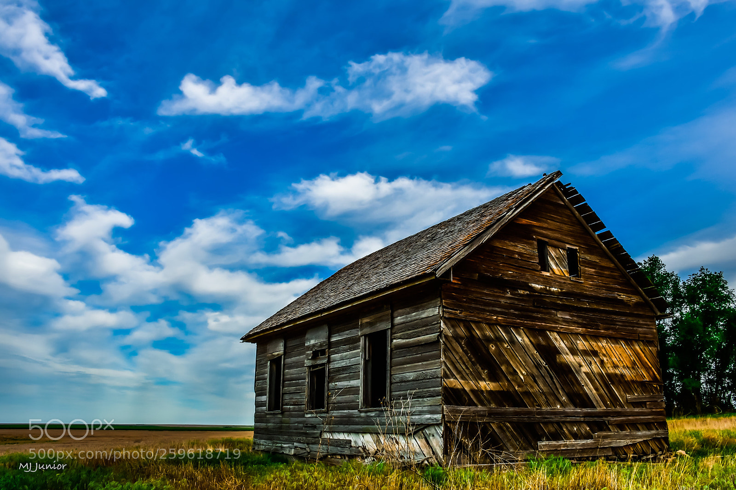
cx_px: 368
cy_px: 245
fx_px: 552
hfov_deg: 67.4
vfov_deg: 47.9
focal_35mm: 27
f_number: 11
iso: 200
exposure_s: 1/400
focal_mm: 18
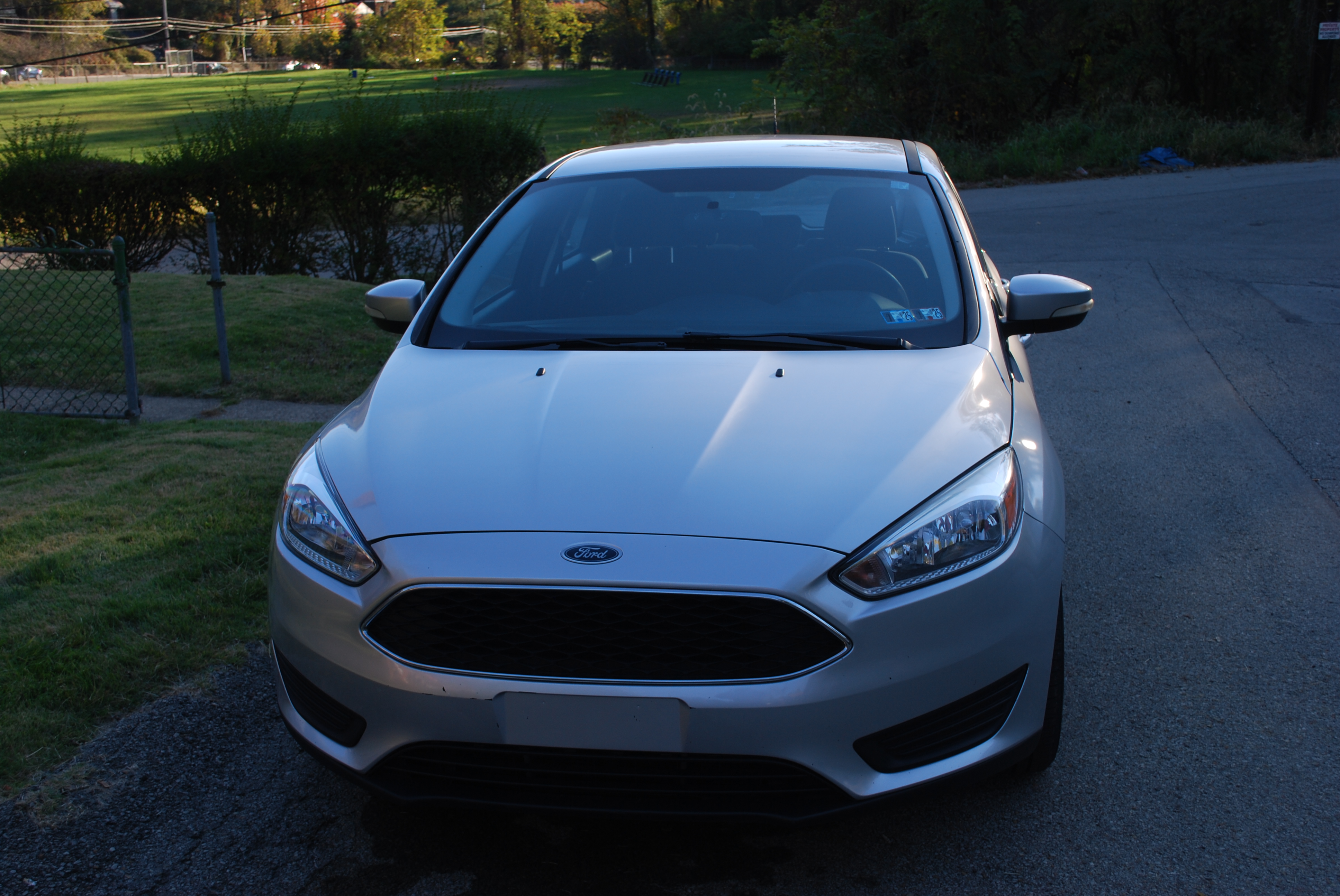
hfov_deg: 49.5
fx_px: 1453
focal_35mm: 39
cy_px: 448
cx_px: 670
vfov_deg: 34.3
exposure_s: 1/125
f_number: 5.6
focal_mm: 26
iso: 100
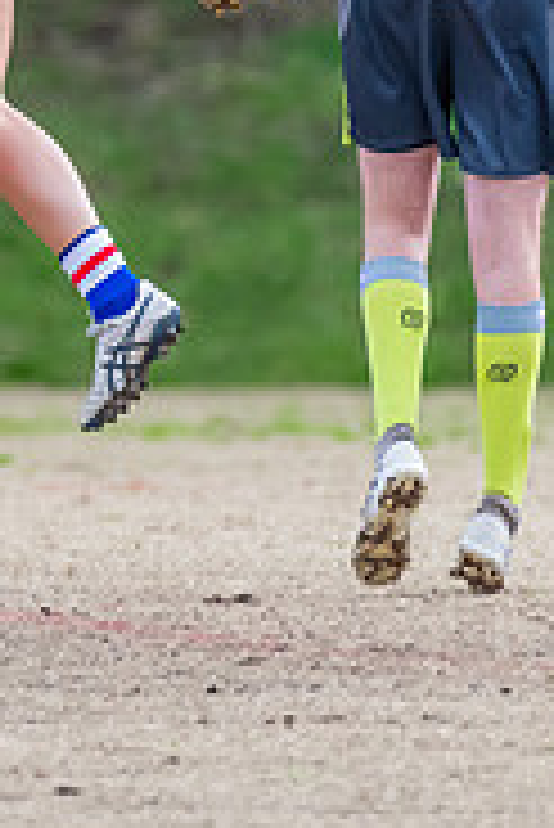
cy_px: -176
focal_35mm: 2387
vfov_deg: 0.9
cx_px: -319
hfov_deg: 0.6
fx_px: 54992
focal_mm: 600
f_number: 6.3
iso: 1400
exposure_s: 1/1600
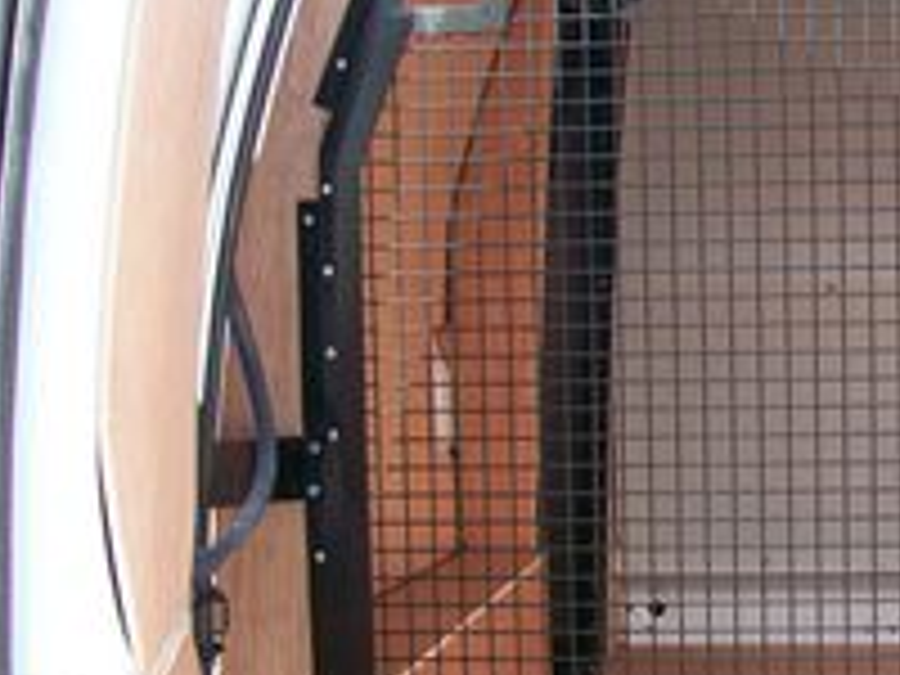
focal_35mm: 72
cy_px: 443
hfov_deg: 25.8
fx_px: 1872
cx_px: 878
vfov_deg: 20.4
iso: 80
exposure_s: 1/213
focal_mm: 6
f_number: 2.7
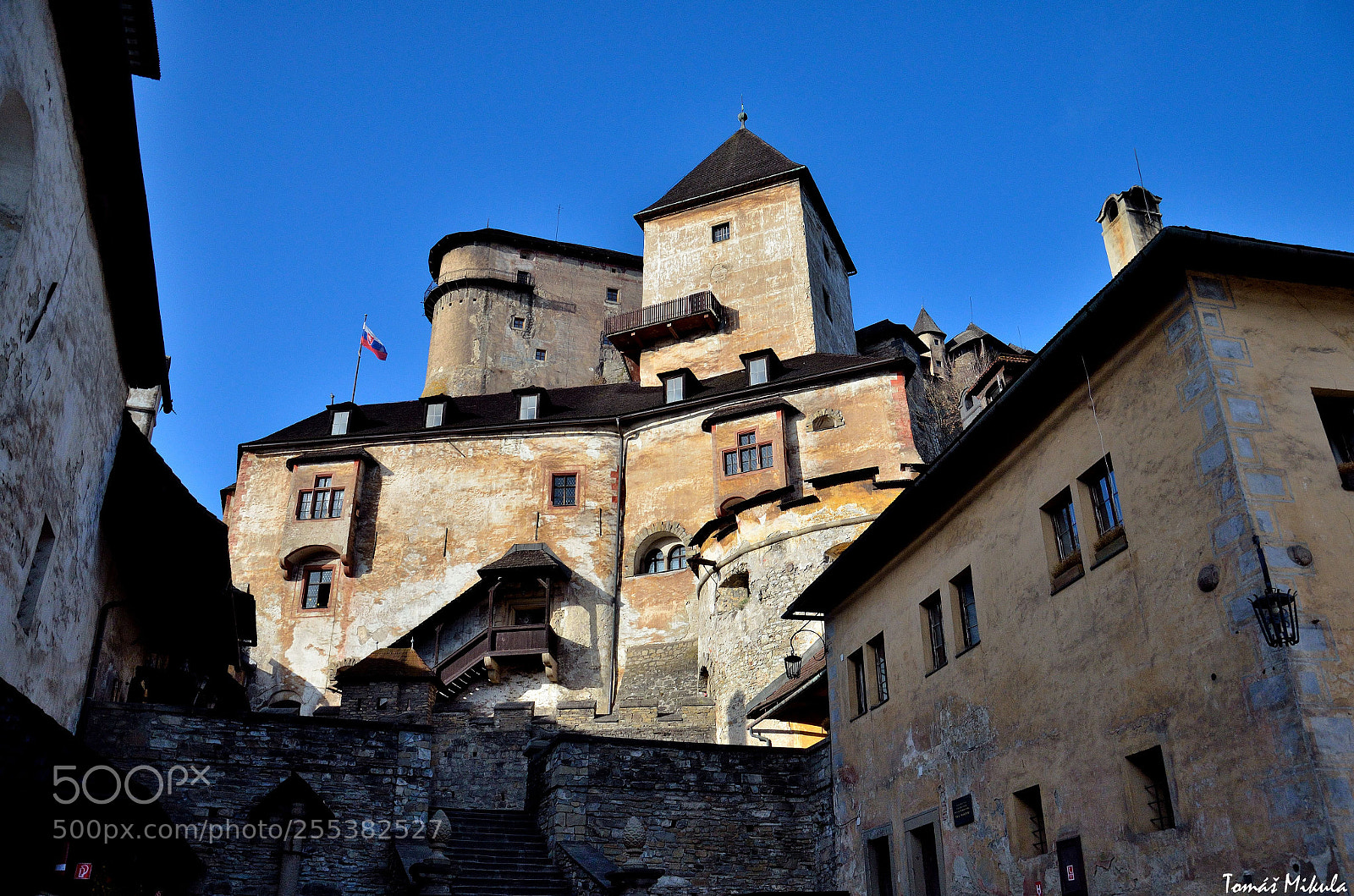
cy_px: 448
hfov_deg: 67.5
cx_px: 677
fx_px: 1013
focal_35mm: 27
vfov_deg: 47.7
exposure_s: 1/4000
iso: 500
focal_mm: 18
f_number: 3.5
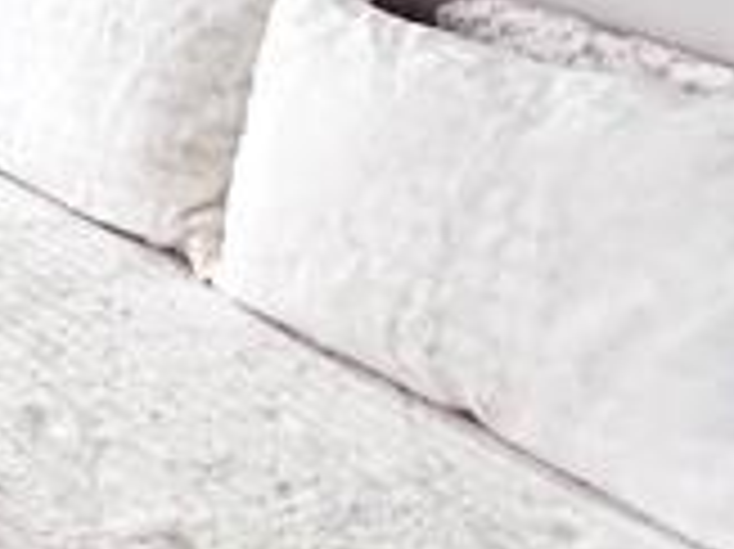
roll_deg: +1.8
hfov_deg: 16.0
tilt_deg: -5.0
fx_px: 1865
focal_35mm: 88
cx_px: -833
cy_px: -297
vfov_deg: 15.4
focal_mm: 2.22
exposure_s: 1/120
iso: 250
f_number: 2.2
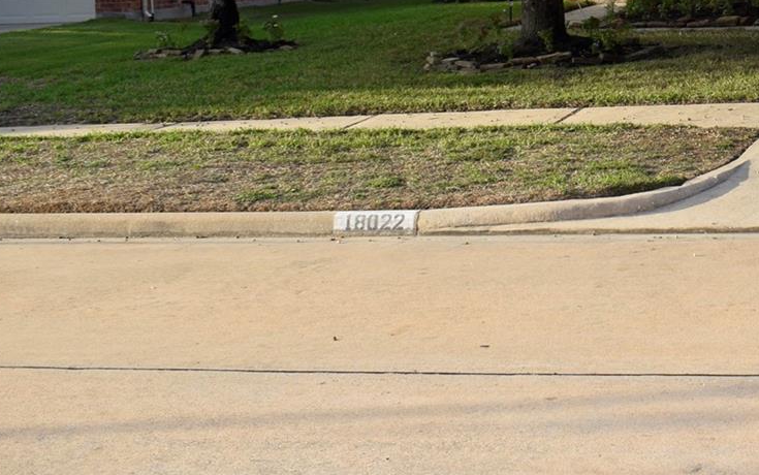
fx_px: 1850
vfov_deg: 14.1
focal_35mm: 89
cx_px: 794
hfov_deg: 22.1
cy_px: -125
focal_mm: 21
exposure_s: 1/200
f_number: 7.1
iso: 100
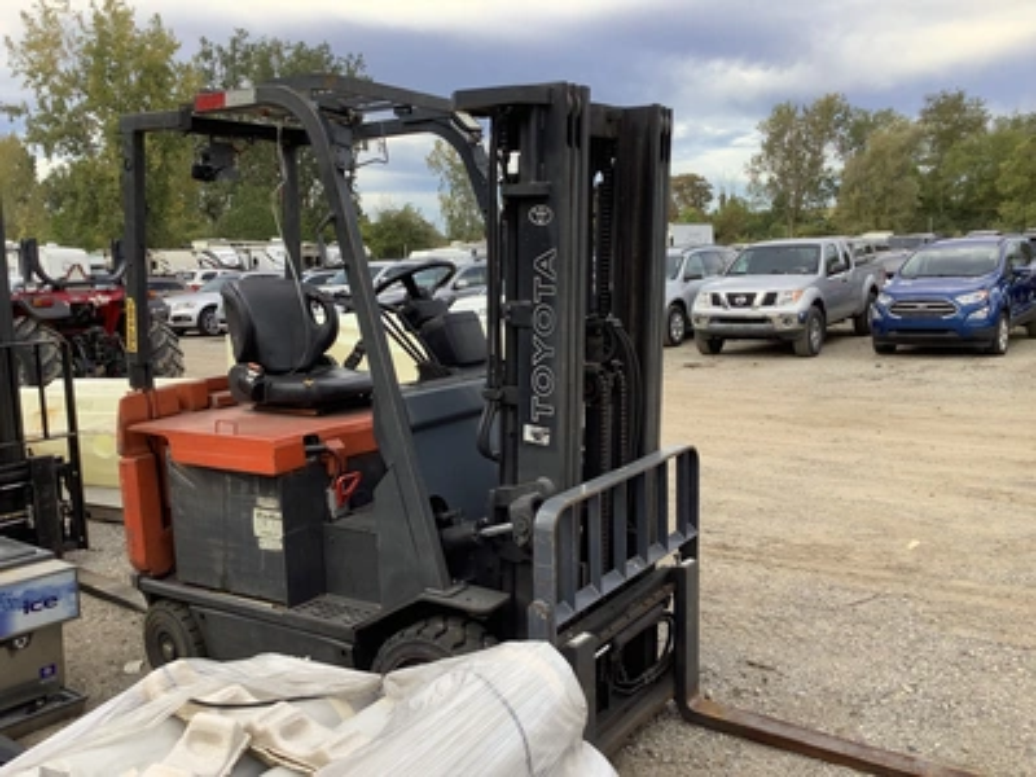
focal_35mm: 31
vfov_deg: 45.4
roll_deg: +3.1
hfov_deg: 58.4
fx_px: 928
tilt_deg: -8.7
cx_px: 518
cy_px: 388
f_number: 2.4
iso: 25
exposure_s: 1/174
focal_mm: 3.3
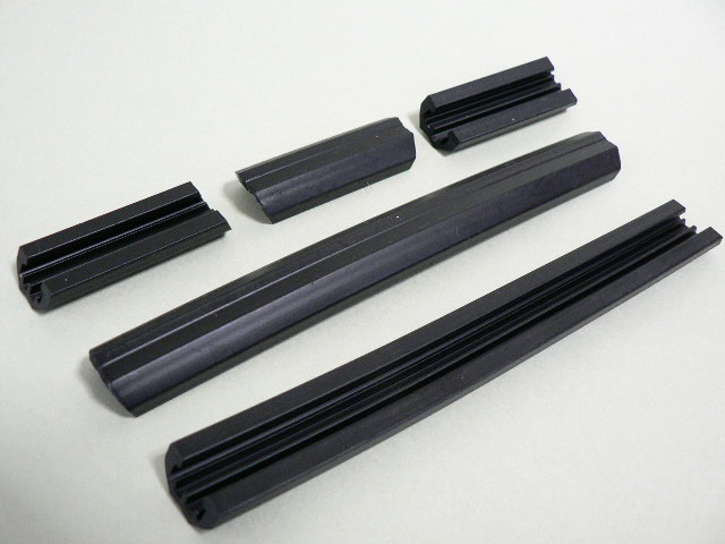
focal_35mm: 36
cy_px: 272
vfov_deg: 39.7
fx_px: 754
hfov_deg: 51.4
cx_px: 362
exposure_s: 1/15
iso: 200
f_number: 2.8
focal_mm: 6
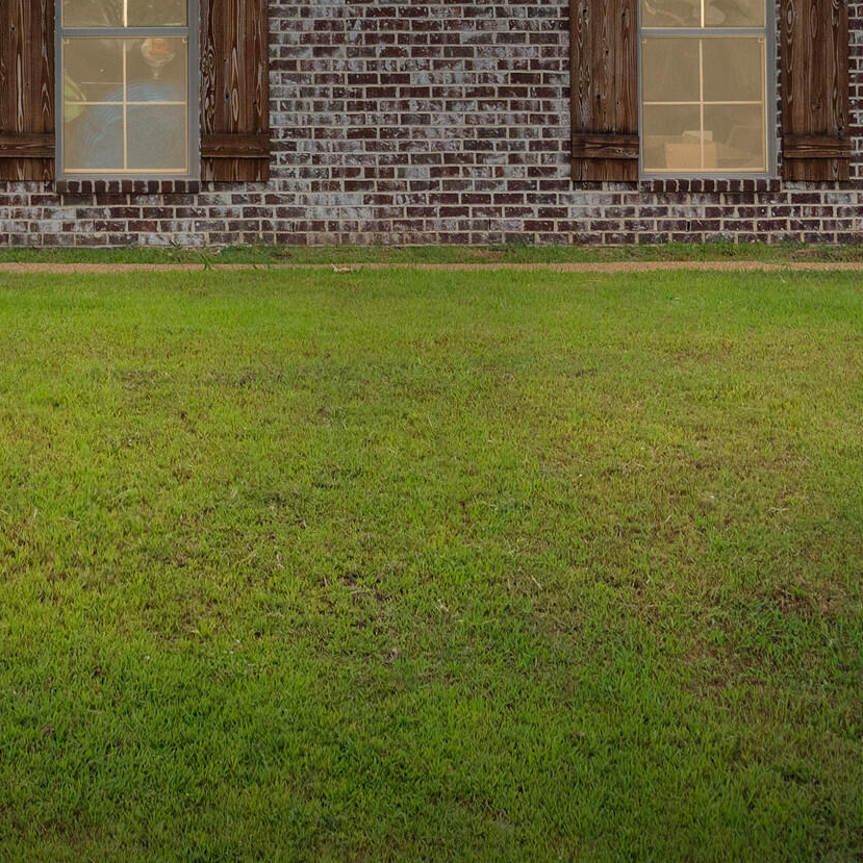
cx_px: -158
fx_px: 2933
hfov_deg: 16.1
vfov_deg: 16.2
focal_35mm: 104
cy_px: -136
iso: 1000
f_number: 9.5
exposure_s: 1/125
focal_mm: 35
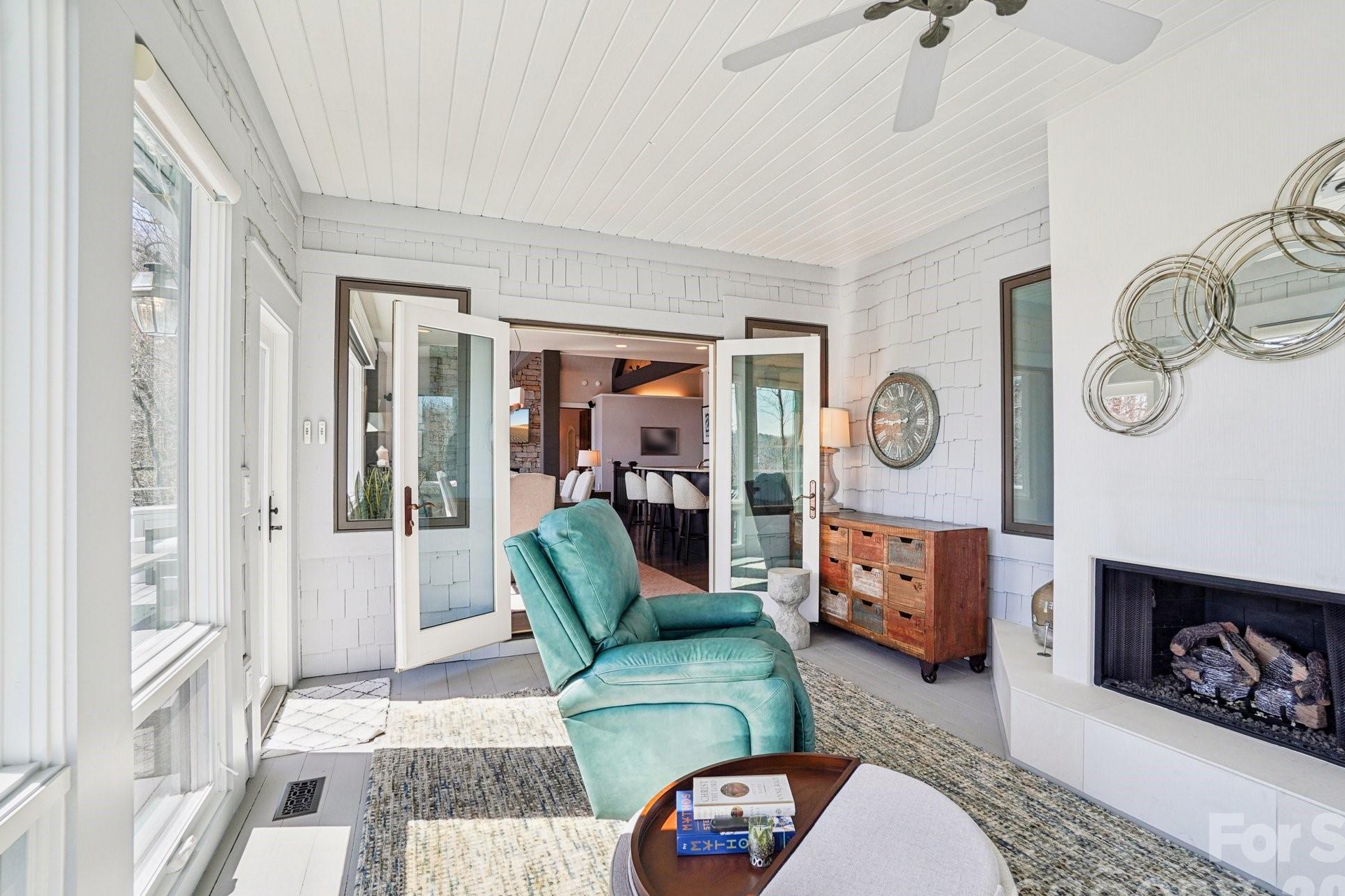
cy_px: 473
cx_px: 715
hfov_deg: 96.6
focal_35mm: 16
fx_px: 598
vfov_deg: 73.7
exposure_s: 1/30
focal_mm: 10
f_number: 8
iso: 100
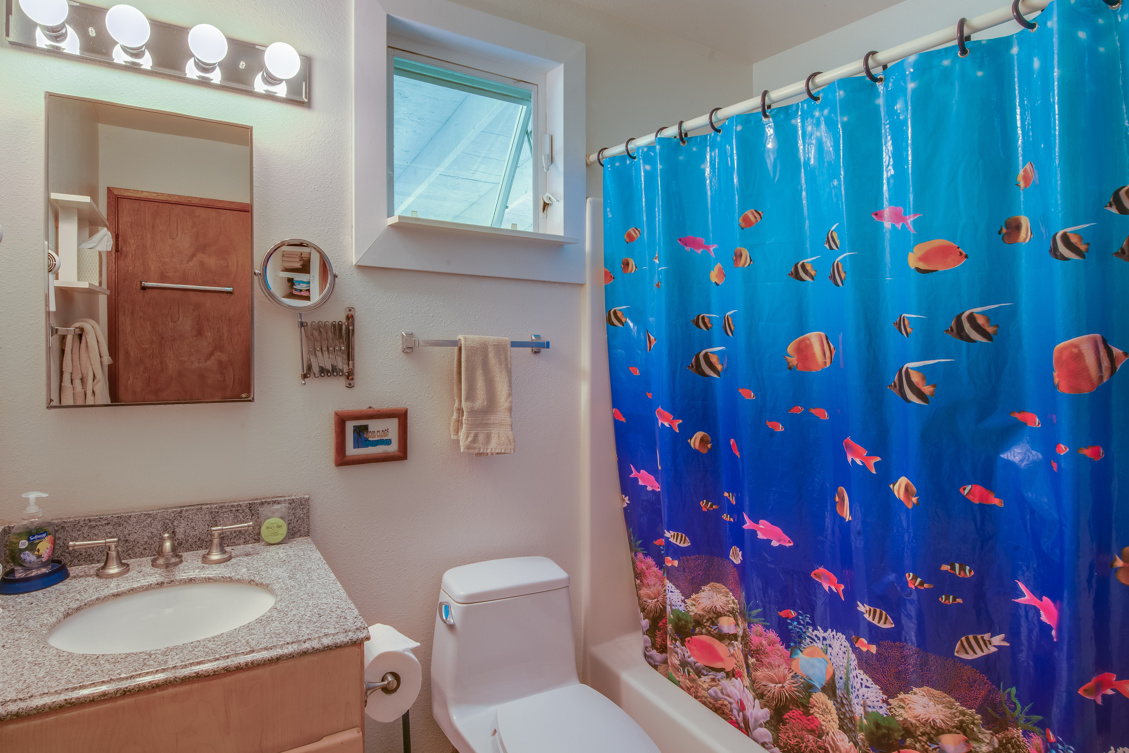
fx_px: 596
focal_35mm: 19
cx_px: 517
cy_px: 356
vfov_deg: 64.6
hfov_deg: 86.7
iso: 50
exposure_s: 1
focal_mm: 17
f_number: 16
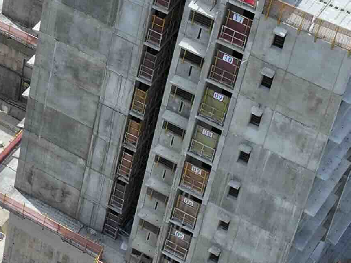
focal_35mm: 147
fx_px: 1490
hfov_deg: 12.5
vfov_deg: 10.0
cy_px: 2
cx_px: -246
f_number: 2.8
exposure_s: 1/2000
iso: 110
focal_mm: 12.29
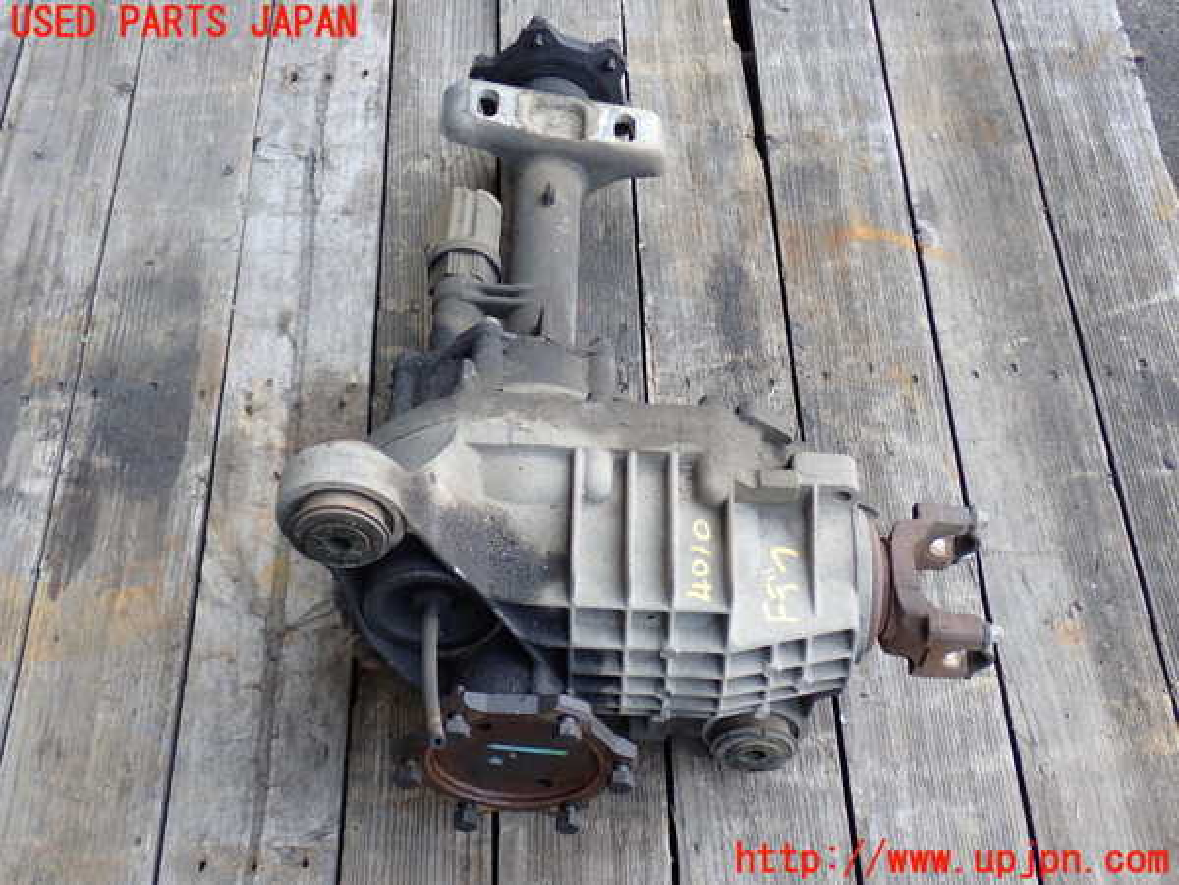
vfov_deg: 30.9
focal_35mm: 47
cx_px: 590
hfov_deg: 40.4
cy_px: 442
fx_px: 1601
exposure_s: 1/100
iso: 160
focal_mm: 8.4
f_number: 3.1
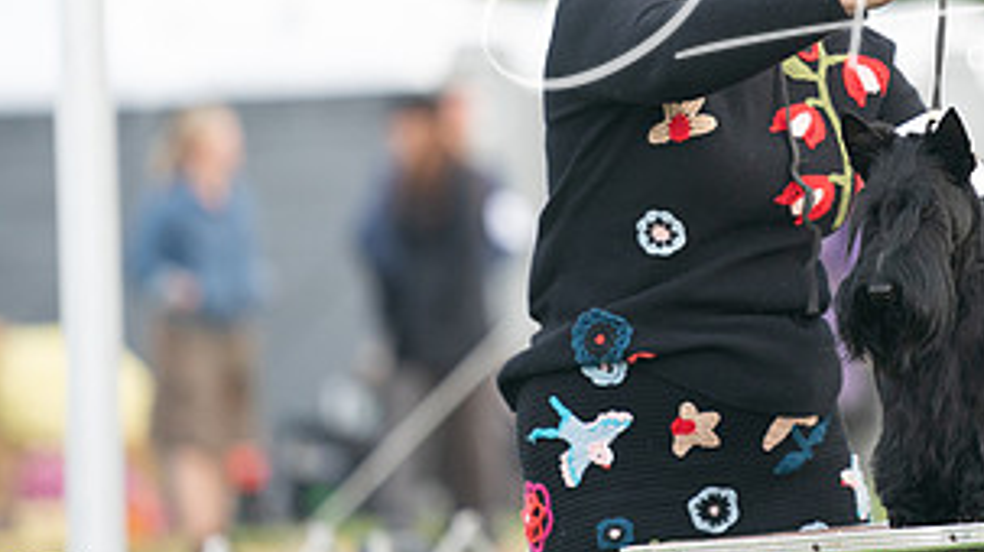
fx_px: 10456
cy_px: 136
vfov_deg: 3.0
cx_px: 877
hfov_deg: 5.4
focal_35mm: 401
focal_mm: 200
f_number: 3.2
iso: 640
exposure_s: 1/1000
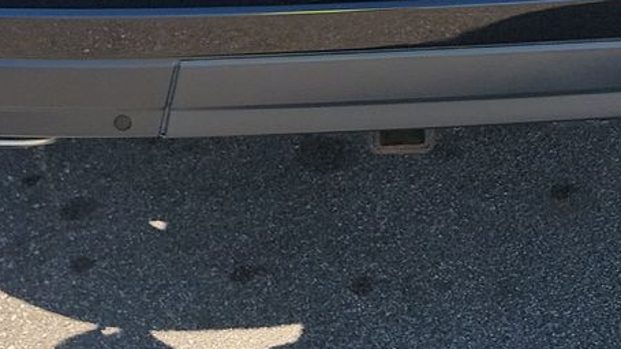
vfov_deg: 11.6
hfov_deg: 23.2
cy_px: -387
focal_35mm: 92
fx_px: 1515
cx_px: 343
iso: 50
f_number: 1.8
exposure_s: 1/280
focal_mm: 6.7
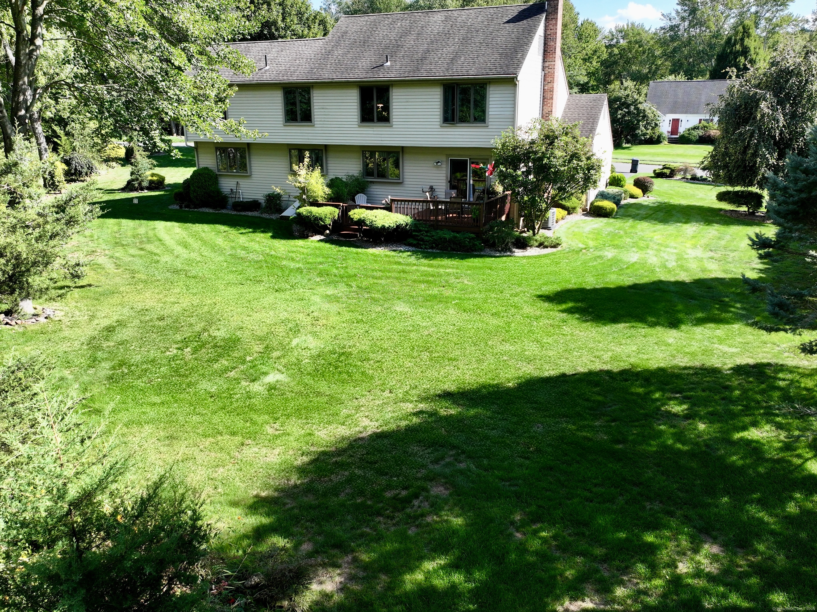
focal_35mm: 24
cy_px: 306
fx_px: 566
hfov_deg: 71.6
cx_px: 408
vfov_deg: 56.8
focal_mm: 12.29
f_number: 2.8
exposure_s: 1/1250
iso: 200
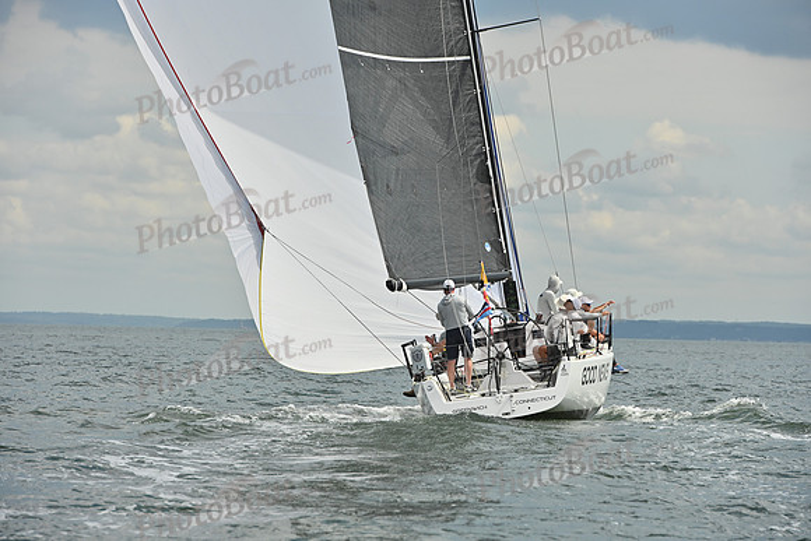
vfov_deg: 6.9
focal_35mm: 200
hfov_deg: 10.3
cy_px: 270
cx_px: 406
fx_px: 4506
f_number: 8
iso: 320
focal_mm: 200
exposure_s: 1/1600
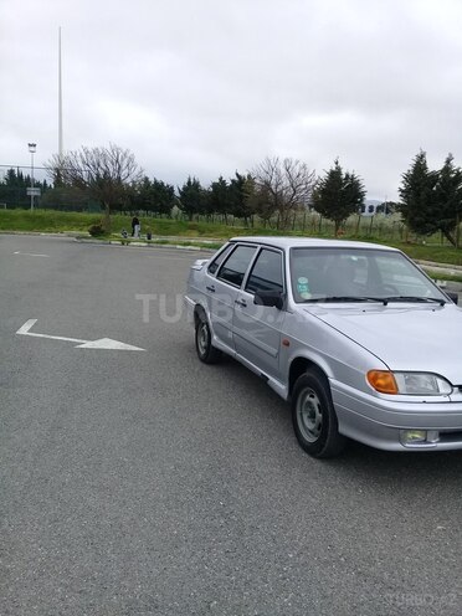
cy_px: 308
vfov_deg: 58.4
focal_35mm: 31
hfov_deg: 45.4
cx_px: 231
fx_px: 552
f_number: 2.2
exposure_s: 1/161
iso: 50
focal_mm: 3.3
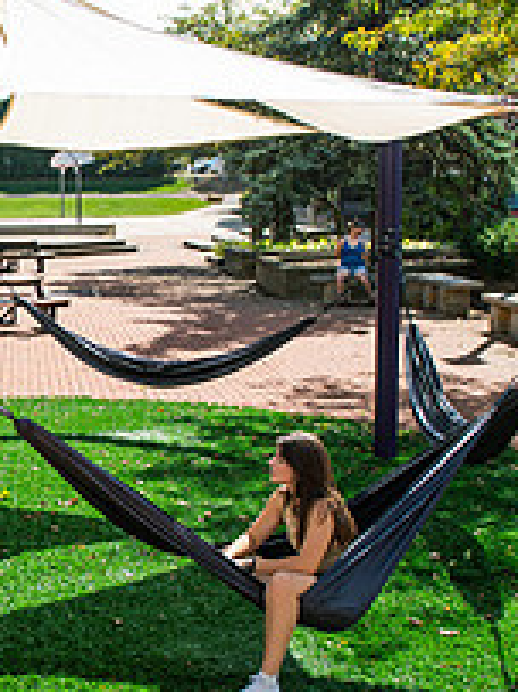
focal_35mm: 66
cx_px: -102
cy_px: 407
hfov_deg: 20.8
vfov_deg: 29.3
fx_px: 1318
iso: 50
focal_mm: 24
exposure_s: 1/400
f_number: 3.5
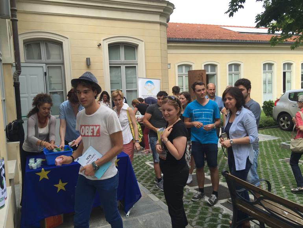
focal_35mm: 29
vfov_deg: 48.3
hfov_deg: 61.6
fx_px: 254
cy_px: 114
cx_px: 152
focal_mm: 4.15
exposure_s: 1/332
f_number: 2.2
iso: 32
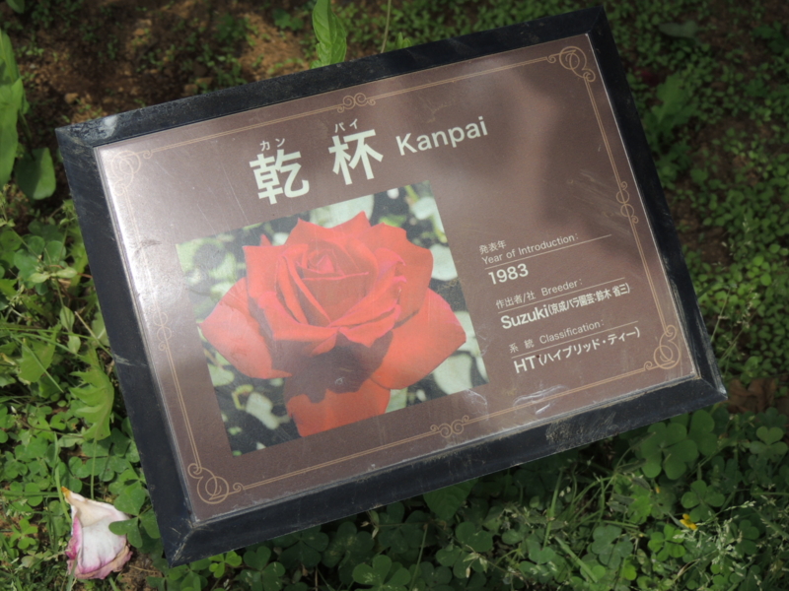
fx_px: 1140
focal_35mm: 50
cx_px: 394
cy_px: 296
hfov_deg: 38.2
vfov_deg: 29.1
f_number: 3.6
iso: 100
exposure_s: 1/800
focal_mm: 8.9
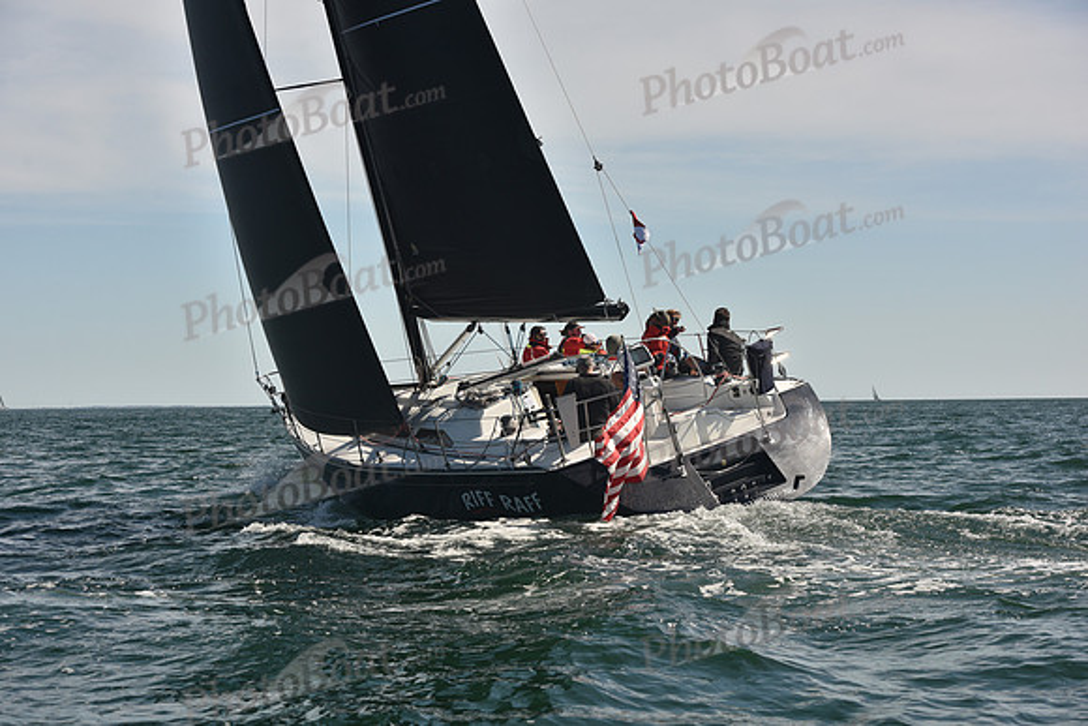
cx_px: 544
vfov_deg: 19.5
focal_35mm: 70
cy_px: 363
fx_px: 2116
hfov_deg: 28.8
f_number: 7.1
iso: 250
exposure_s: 1/640
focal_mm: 70
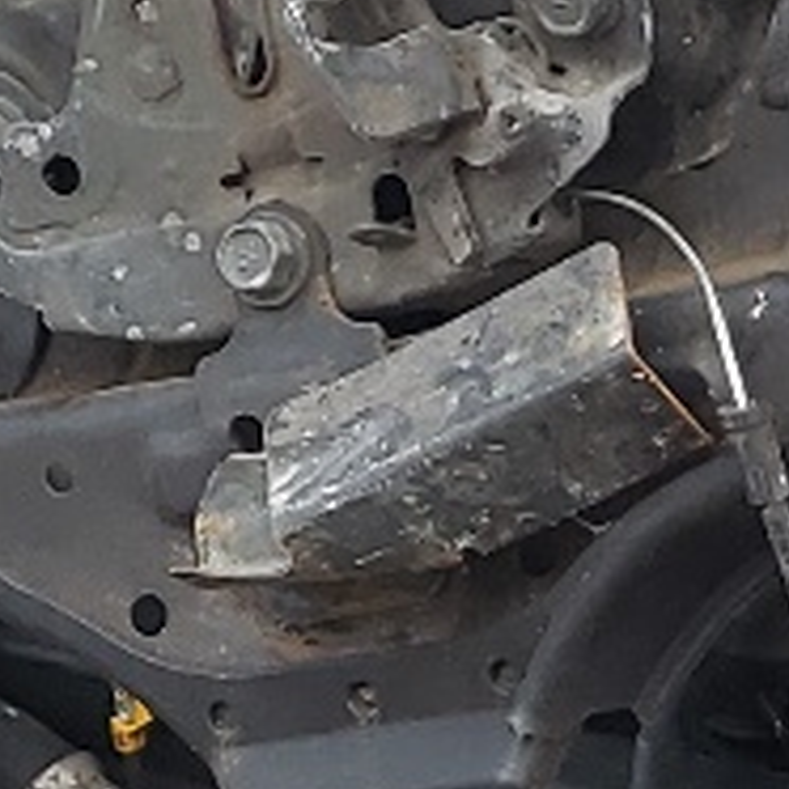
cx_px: 1374
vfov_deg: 8.7
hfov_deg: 8.5
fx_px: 5106
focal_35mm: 198
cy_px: 1145
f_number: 1.5
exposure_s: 1/120
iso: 64
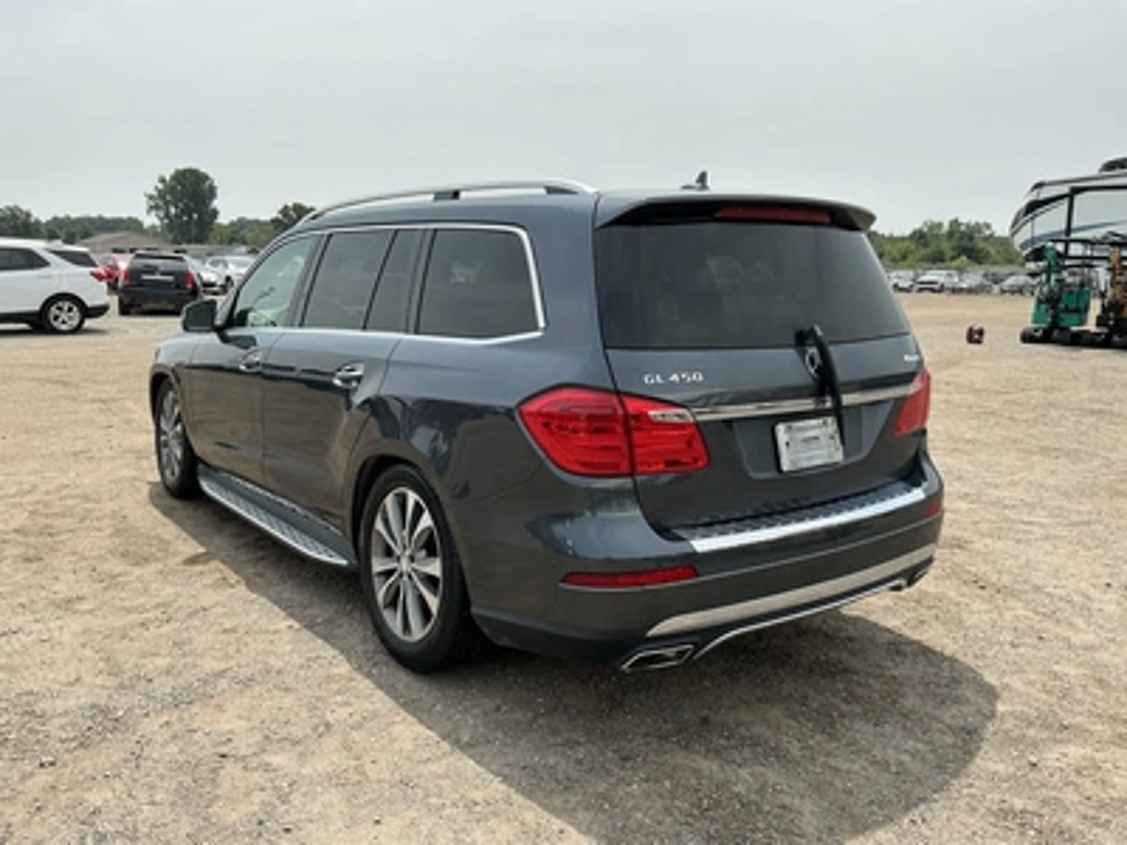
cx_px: 564
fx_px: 912
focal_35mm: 28
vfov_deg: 49.7
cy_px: 422
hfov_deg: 63.4
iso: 25
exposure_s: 1/1912
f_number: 1.8
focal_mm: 3
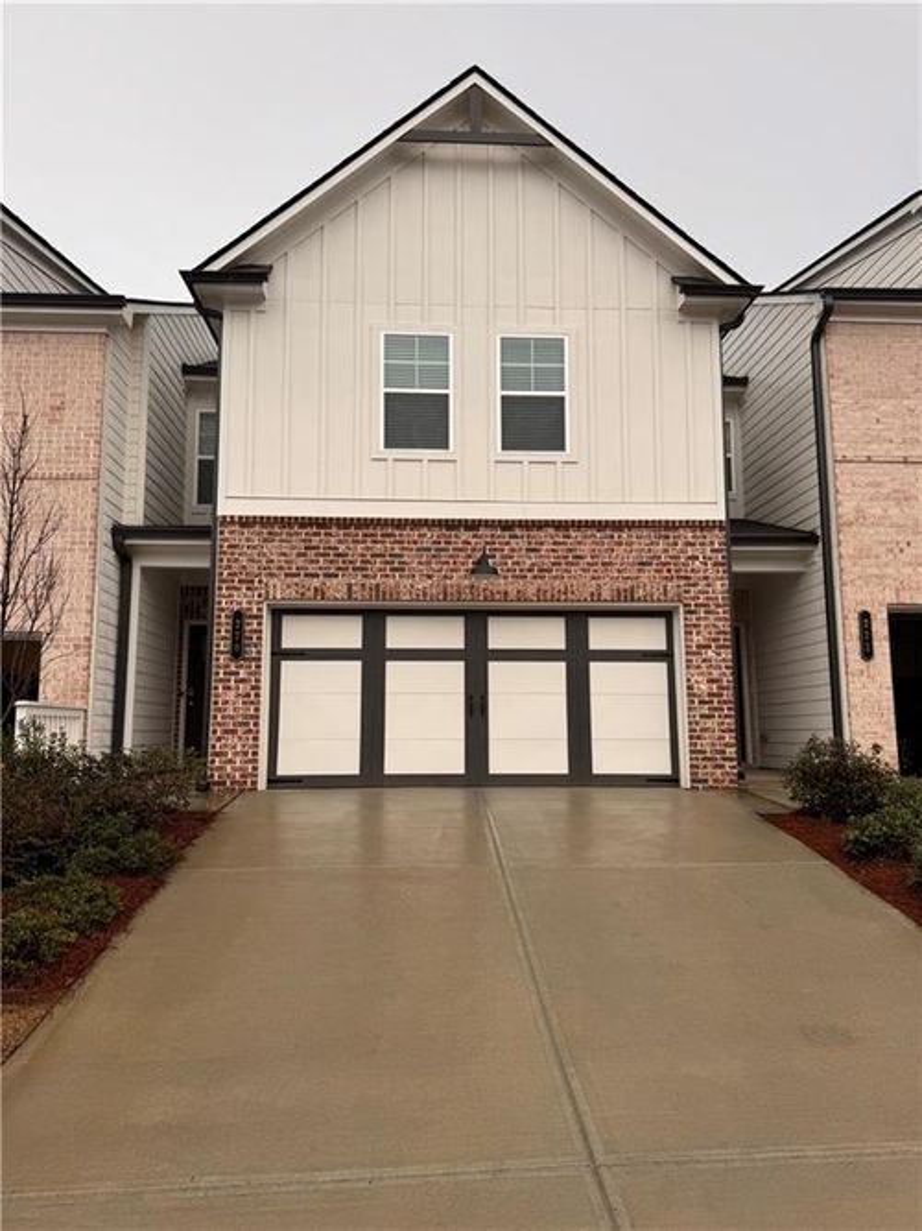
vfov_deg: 71.6
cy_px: 616
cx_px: 461
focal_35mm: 24
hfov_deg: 56.8
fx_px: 853
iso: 64
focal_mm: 6.76
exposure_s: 1/179
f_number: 1.78
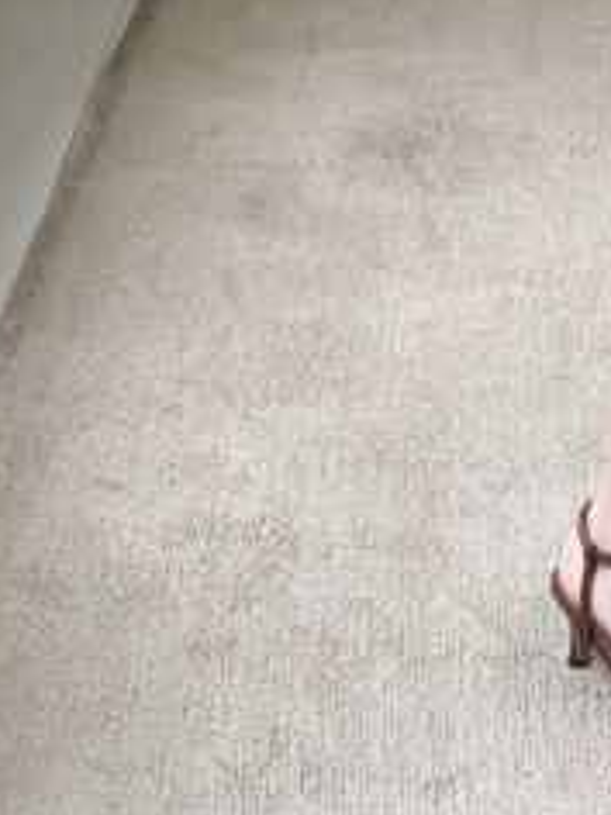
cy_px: -850
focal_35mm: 110
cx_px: 704
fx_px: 2589
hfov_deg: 13.2
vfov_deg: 14.6
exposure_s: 1/60
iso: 200
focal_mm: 5.96
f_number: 1.6
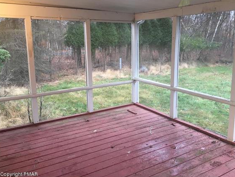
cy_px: 82
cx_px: 115
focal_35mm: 33
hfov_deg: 55.3
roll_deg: +0.6
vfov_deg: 42.9
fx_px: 224
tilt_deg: -10.5
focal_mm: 4.15
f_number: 2.2
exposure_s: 1/30
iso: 64
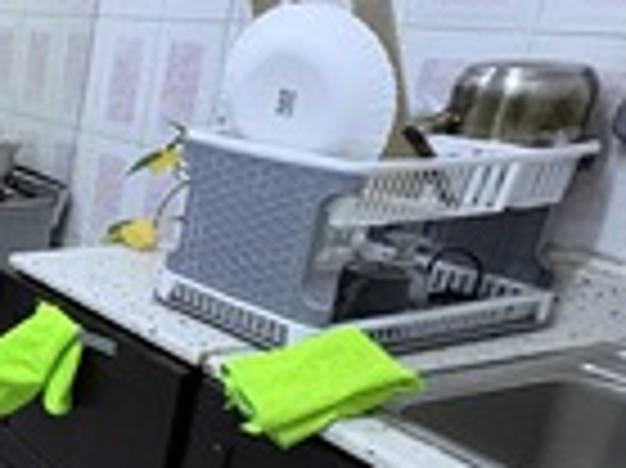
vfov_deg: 31.3
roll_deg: +0.4
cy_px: 290
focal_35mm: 46
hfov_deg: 30.6
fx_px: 831
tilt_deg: -20.0
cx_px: -223
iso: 800
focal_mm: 2.22
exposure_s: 1/60
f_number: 2.2
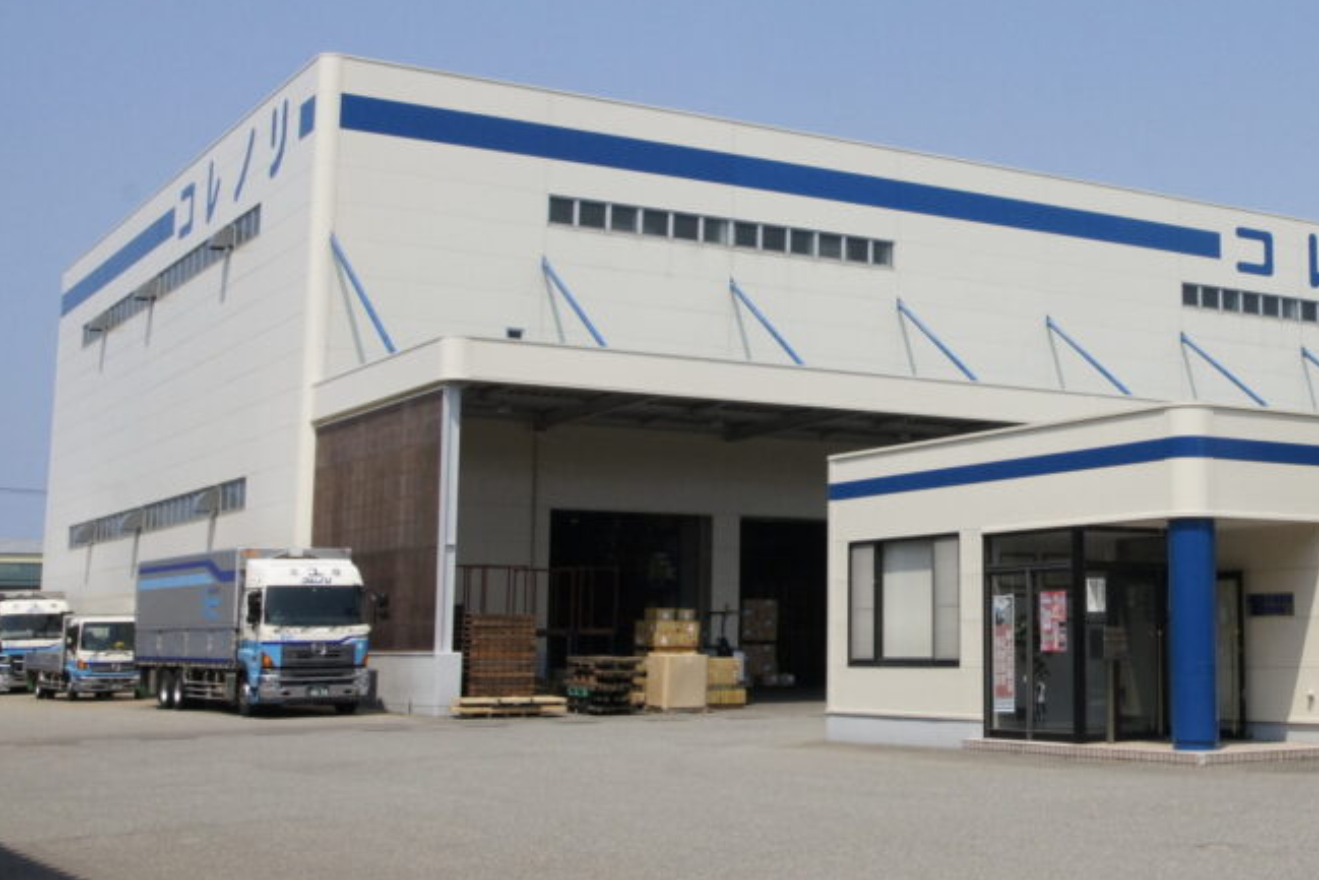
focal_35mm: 52
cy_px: 388
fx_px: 1906
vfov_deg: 26.0
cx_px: 1002
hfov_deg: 37.2
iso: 800
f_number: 11
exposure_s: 1/1000
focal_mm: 22
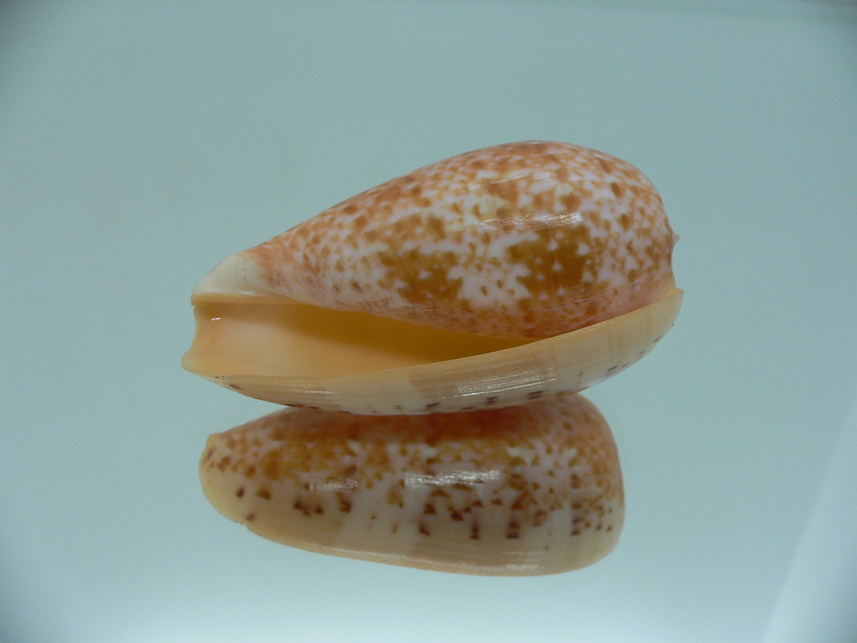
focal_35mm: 35
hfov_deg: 52.6
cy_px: 322
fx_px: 867
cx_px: 428
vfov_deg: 40.7
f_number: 2.8
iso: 80
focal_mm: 4.6
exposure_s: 1/60
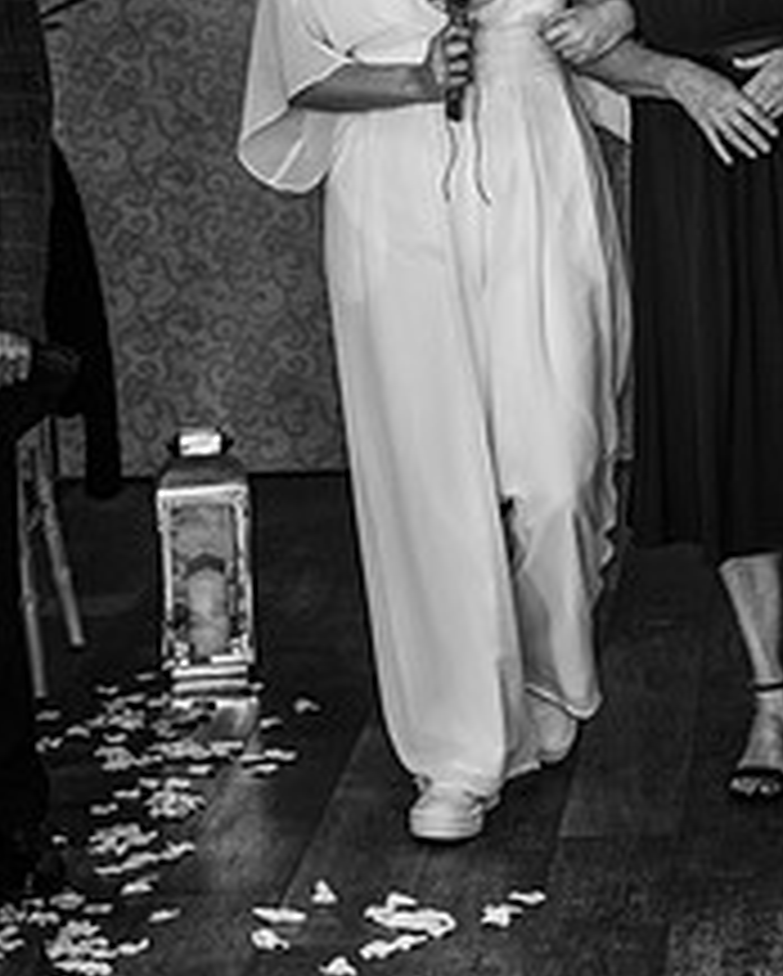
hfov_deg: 11.3
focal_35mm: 136
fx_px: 3934
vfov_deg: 14.1
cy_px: 234
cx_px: 592
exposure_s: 1/200
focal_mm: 70
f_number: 2.8
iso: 1250
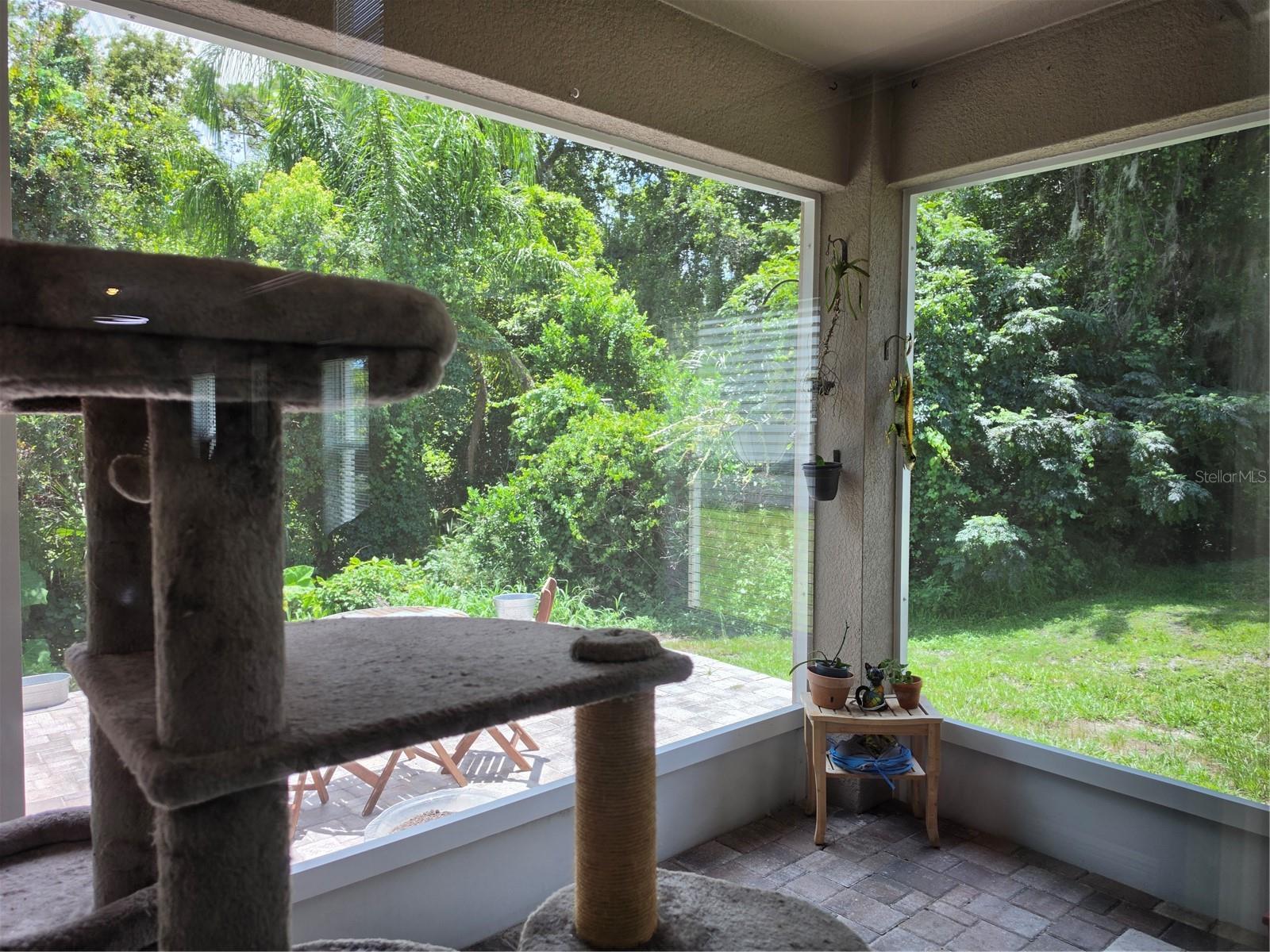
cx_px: 635
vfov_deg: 58.9
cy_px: 476
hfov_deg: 73.9
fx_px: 844
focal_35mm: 23
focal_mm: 6.5
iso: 25
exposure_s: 1/359
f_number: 1.4
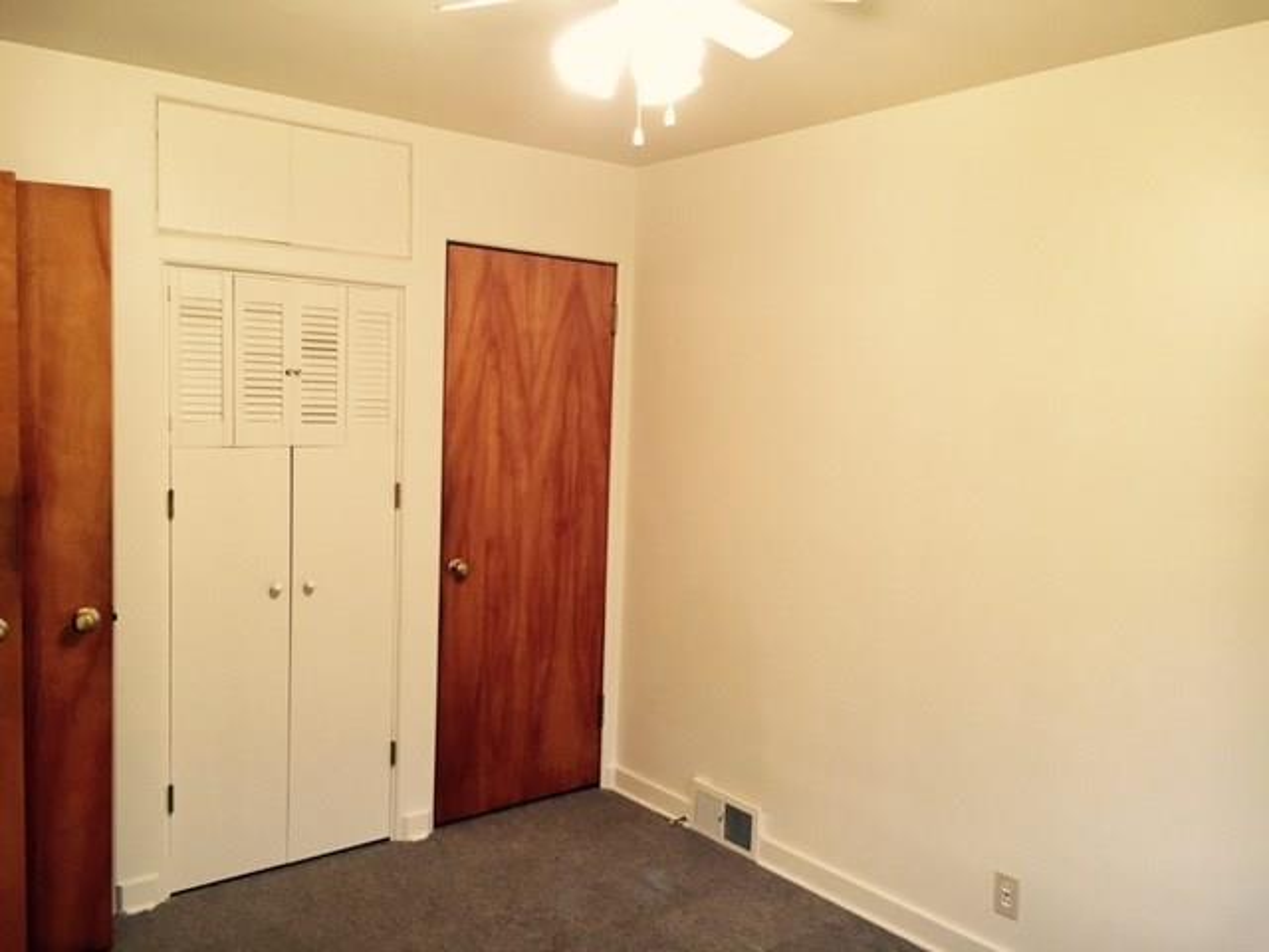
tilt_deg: -4.9
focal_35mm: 29
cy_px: 476
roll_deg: -1.9
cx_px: 634
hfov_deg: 61.7
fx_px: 1063
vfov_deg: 48.2
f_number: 2.2
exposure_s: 1/30
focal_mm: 4.15
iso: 200
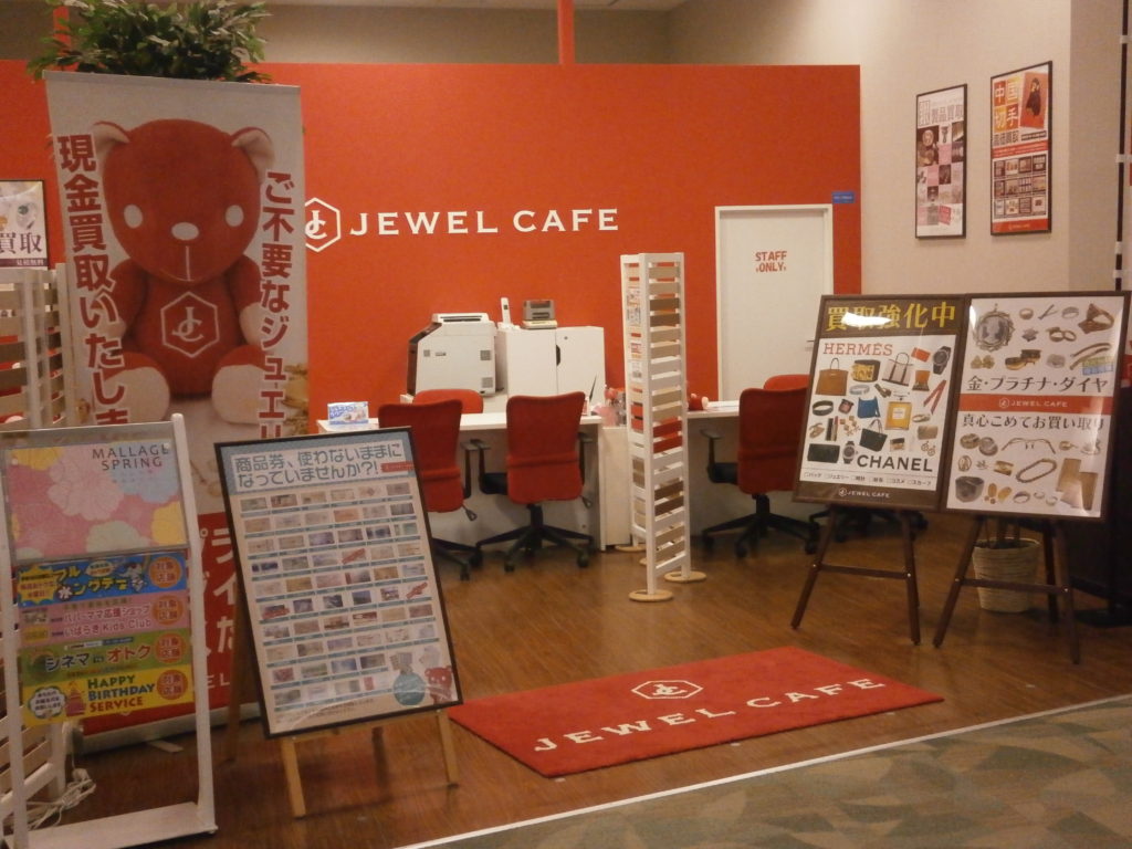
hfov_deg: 40.4
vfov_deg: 30.9
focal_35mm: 47
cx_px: 566
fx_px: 1537
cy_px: 424
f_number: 3.4
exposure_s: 1/100
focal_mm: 8.3
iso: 800
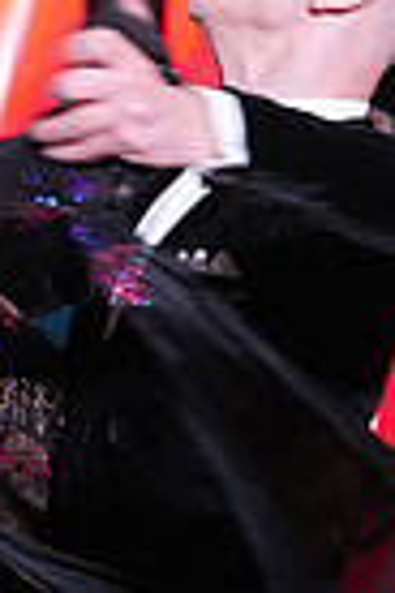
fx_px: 4855
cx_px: 24
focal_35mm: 295
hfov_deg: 4.7
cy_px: 829
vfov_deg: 6.9
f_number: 4.5
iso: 3200
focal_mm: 70
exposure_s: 1/250
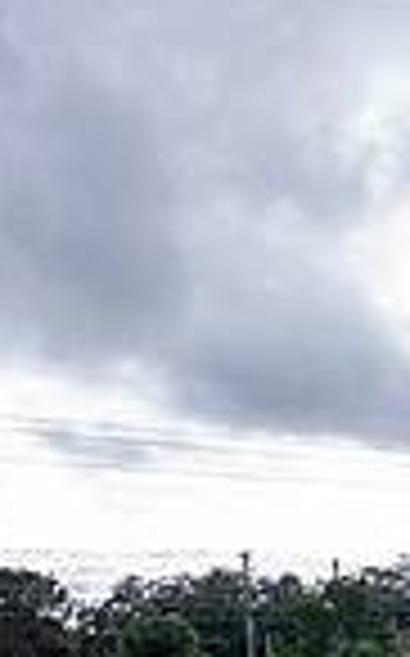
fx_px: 1738
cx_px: 996
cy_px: 844
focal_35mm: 97
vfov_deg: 19.8
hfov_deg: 11.2
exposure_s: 1/1250
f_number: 2.8
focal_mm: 24
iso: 125
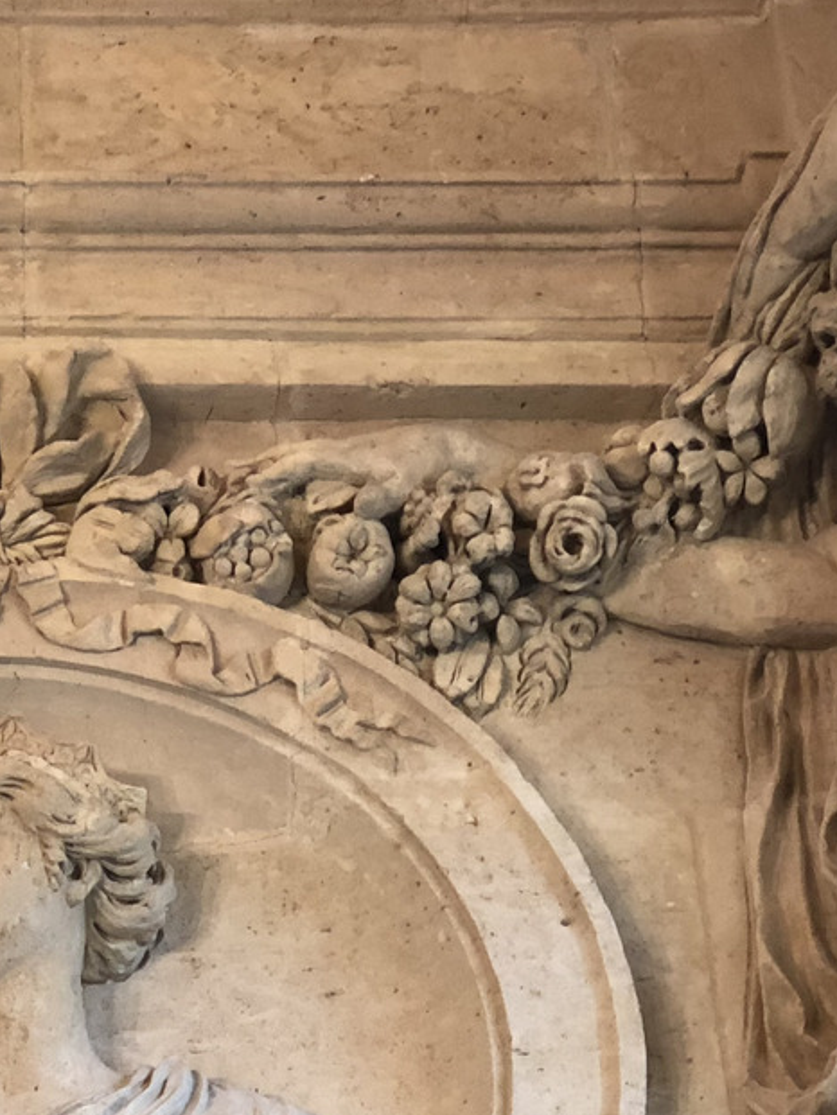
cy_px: 912
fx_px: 4319
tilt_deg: +38.9
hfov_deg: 10.9
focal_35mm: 134
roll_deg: -0.2
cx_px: -117
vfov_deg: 14.6
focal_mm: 6
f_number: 2.4
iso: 80
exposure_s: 1/33
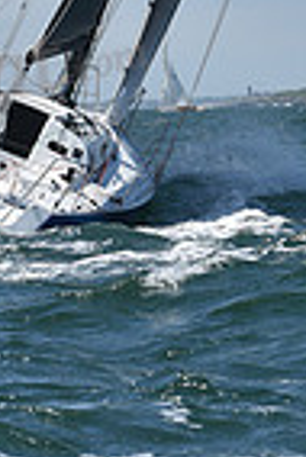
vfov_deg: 7.0
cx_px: 314
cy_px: -438
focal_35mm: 285
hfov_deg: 4.8
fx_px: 3625
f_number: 8
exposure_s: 1/1250
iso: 250
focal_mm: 70
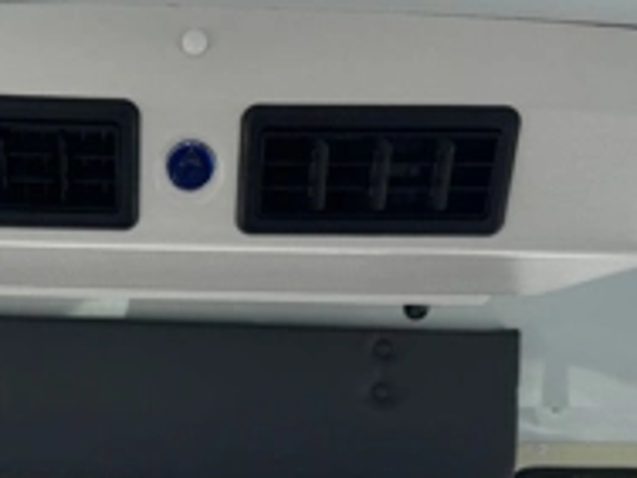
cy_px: 315
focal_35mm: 46
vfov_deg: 31.3
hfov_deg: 40.4
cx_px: 180
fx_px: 846
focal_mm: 6.76
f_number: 1.78
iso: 80
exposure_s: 1/121
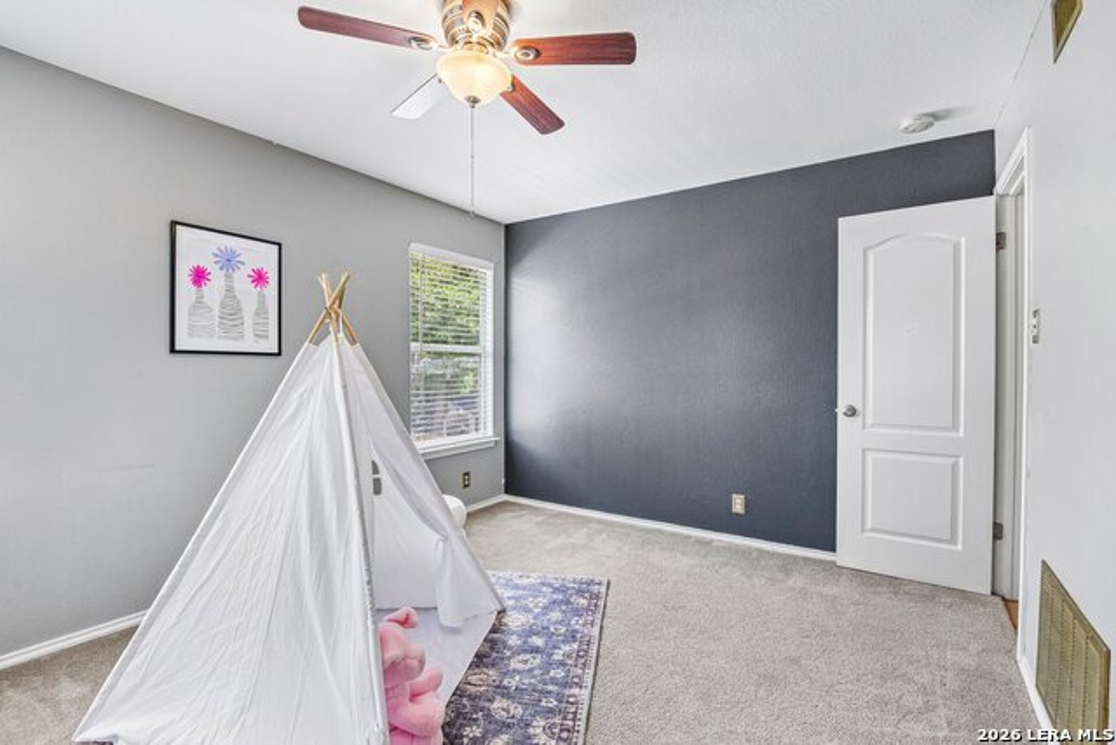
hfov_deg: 96.7
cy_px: 372
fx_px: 496
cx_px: 558
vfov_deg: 73.8
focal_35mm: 16
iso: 560
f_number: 8
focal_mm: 16
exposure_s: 1/15
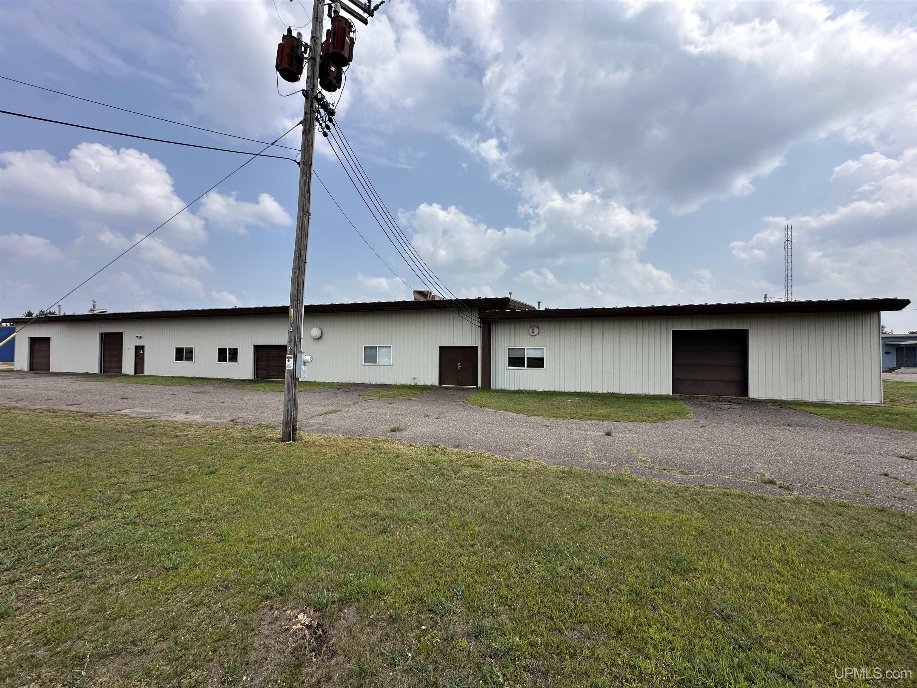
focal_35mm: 14
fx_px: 371
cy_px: 344
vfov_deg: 85.7
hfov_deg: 102.1
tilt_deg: +0.4
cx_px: 458
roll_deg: -1.4
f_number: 2.2
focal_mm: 2.22
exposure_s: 1/2817
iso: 50
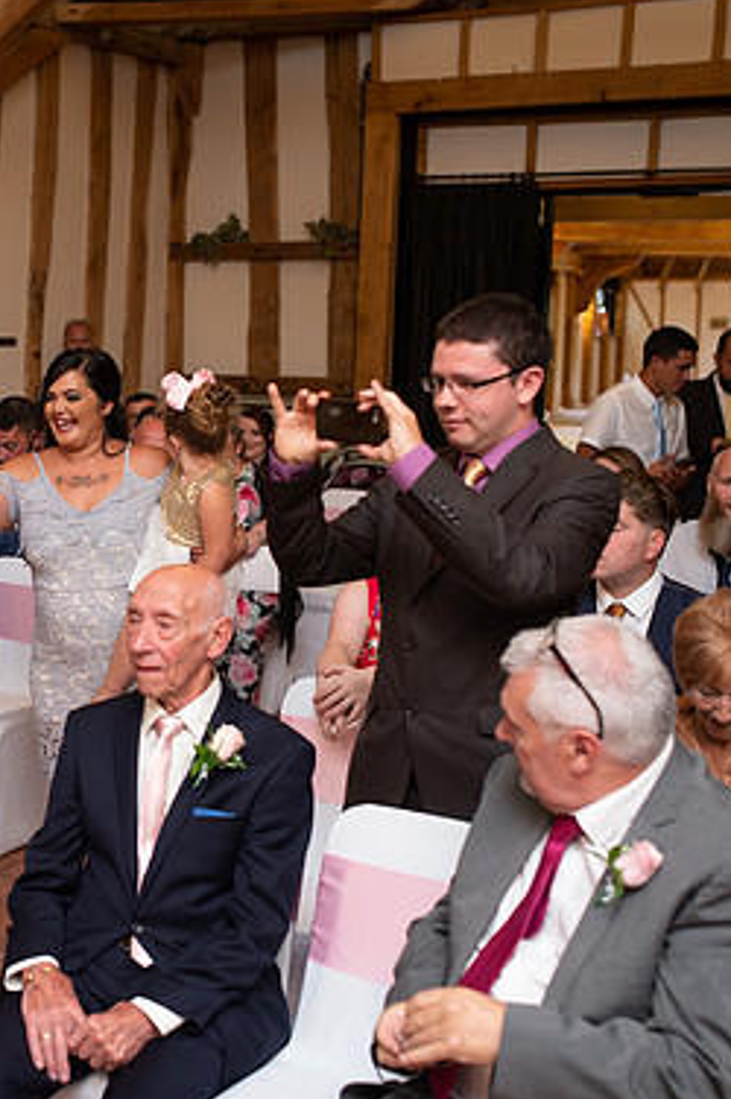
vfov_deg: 36.9
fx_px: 1648
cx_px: 73
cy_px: 550
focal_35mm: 54
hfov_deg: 24.3
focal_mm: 35
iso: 500
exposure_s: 1/100
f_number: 2.8
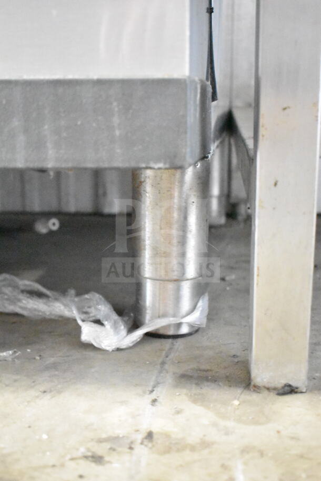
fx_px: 601
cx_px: 160
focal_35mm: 45
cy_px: 240
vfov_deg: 43.6
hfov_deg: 29.9
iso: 25600
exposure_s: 1/20
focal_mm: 30
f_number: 4.2
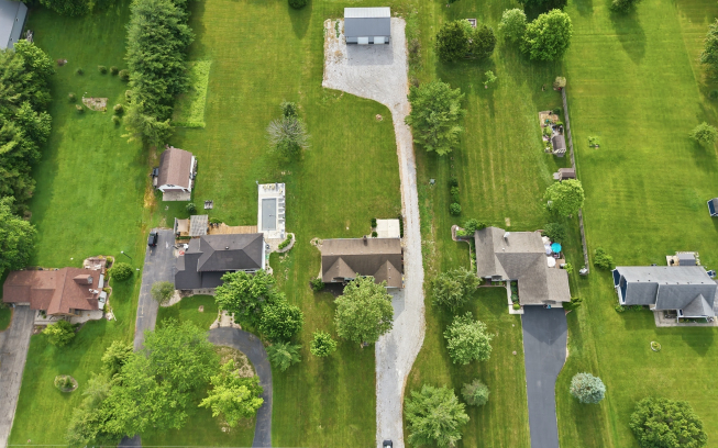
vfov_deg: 47.6
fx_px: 509
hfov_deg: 70.4
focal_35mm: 26
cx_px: 364
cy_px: 222
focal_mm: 8.7
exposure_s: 1/725
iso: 100
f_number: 1.8
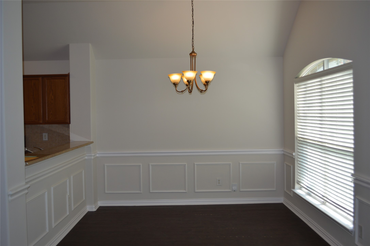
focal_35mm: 33
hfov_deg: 57.3
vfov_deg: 39.9
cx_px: 185
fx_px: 339
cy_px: 123
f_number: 4
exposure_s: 1/125
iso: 160
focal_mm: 22
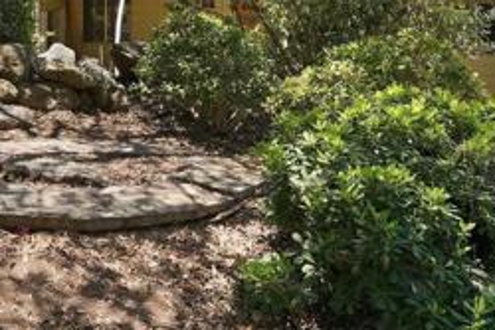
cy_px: -23
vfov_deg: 28.6
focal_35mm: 43
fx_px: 592
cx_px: 32
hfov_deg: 41.1
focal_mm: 16.8
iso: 125
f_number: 8
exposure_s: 1/125
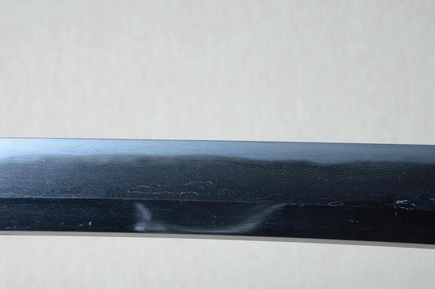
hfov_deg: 16.1
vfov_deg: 10.7
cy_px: 144
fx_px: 1539
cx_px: 218
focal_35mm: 128
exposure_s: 1/2
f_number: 11
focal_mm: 85
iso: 400
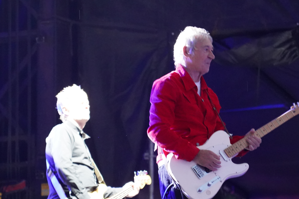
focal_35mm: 189
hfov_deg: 10.9
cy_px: 119
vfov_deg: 7.3
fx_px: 1570
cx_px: 164
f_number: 4
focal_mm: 105
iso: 12800
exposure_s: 1/80
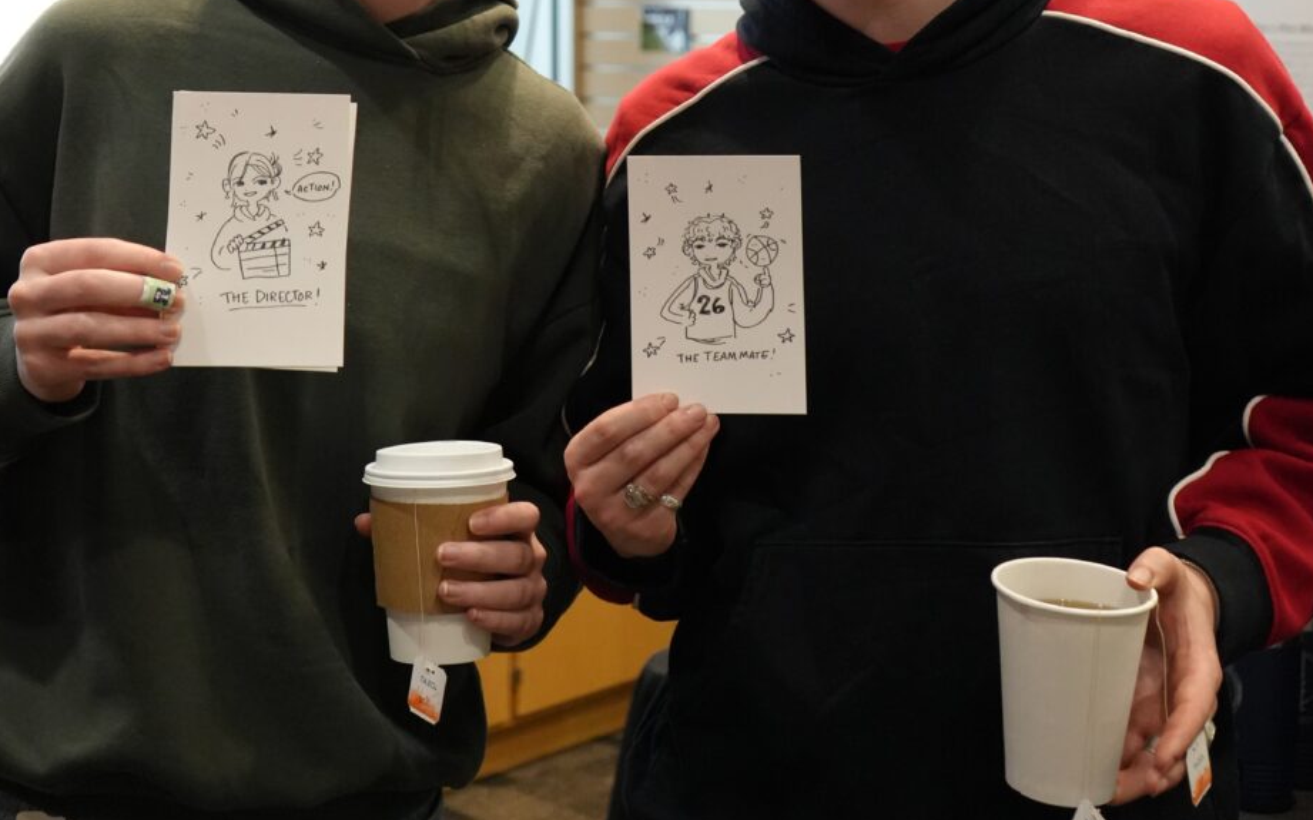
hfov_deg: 33.0
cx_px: 595
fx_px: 2218
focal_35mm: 62
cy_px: -131
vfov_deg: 19.8
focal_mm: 35
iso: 5000
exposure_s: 1/160
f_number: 4
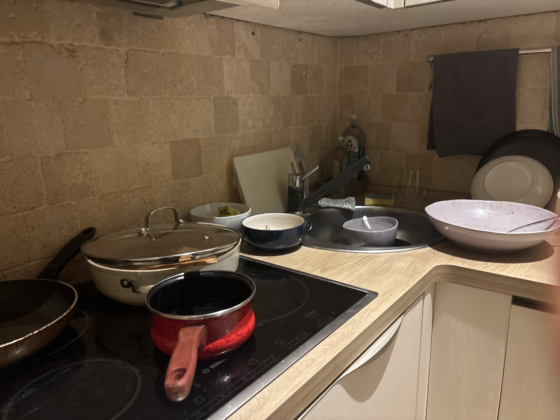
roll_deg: +1.8
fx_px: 421
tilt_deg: -13.8
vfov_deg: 53.1
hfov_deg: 67.3
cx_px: 280
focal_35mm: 26
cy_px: 210
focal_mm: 5.96
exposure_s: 1/35
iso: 640
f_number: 1.6
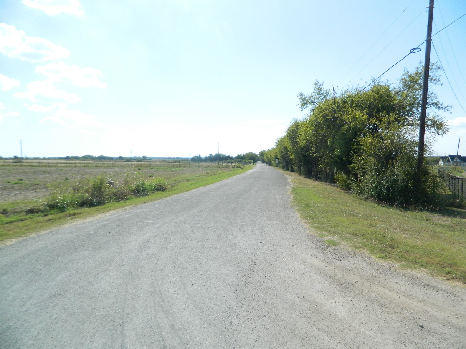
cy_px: 174
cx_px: 233
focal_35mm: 25
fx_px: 337
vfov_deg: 54.9
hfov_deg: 69.4
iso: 200
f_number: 8.7
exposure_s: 1/500
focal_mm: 4.5
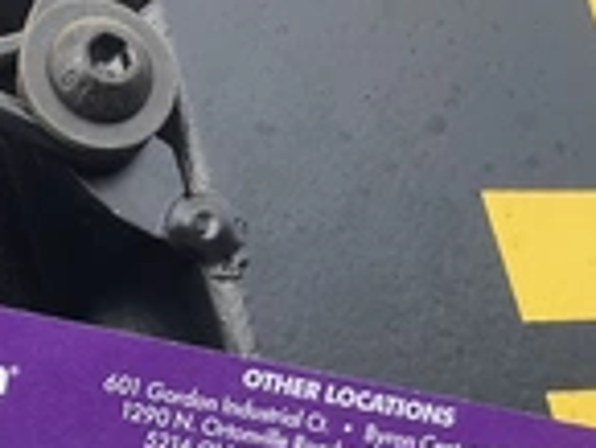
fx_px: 1379
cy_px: 584
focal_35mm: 80
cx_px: 8
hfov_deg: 23.4
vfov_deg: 17.3
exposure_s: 1/657
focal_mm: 3
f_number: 1.8
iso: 25
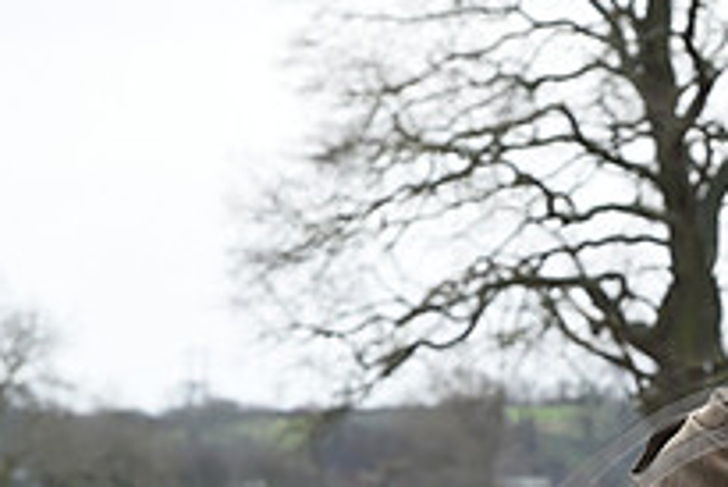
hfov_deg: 4.7
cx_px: 795
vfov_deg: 3.1
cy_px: 683
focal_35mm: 438
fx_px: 8863
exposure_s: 1/1250
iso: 1250
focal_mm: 155
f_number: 5.6
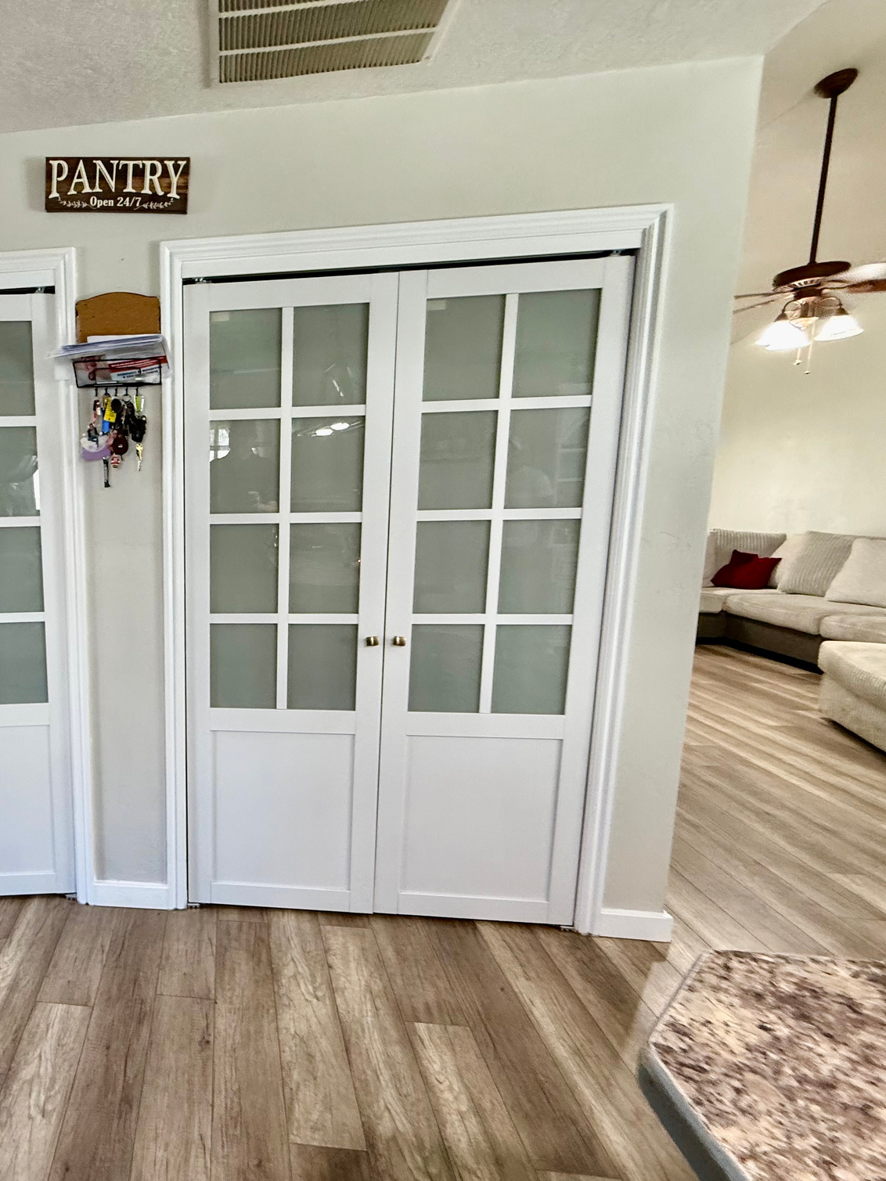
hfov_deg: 61.5
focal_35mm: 19
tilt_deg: -8.7
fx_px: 648
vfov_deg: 84.7
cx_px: 147
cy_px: 597
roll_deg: +1.1
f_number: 2.2
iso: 160
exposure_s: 1/30
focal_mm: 2.22
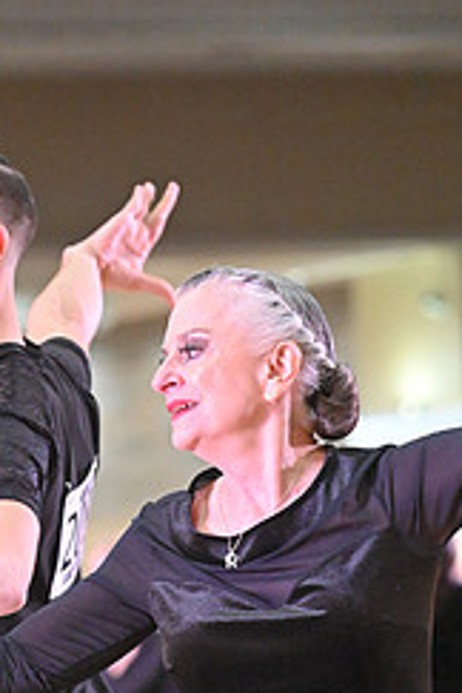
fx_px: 7815
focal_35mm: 406
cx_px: 173
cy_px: 801
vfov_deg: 5.1
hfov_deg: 3.4
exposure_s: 1/320
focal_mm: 170
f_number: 5
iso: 8000
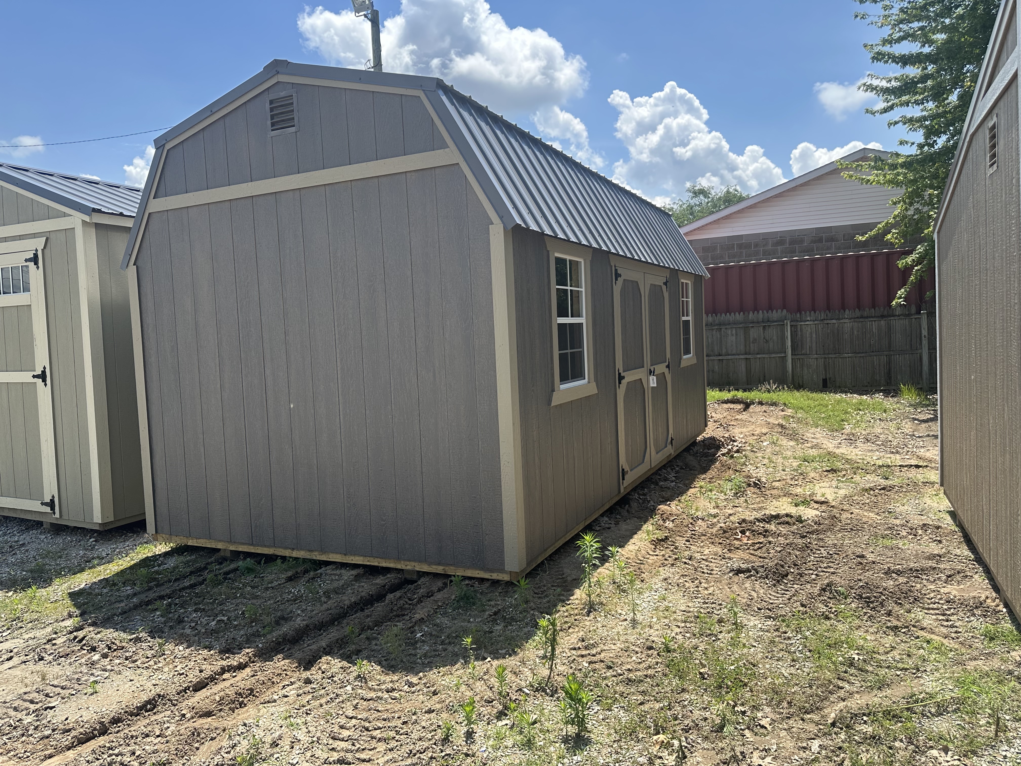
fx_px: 708
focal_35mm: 24
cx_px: 510
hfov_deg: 71.6
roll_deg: +4.0
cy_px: 383
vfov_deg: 56.8
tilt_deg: -2.6
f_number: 1.78
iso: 80
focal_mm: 6.86
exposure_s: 1/2469
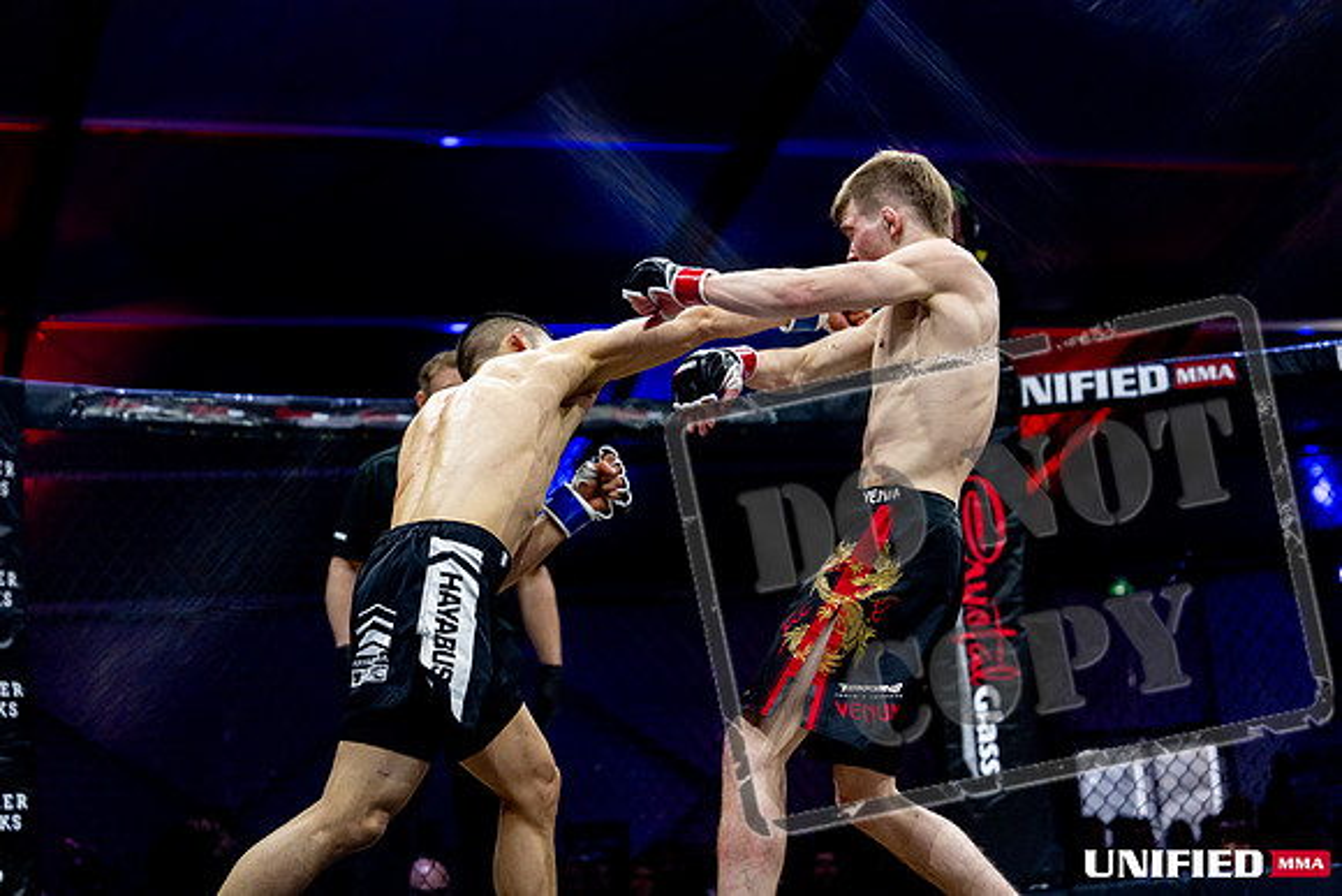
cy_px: 448
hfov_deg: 28.8
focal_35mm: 70
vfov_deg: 19.5
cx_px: 671
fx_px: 2610
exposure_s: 1/1250
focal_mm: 70
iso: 3200
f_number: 2.8
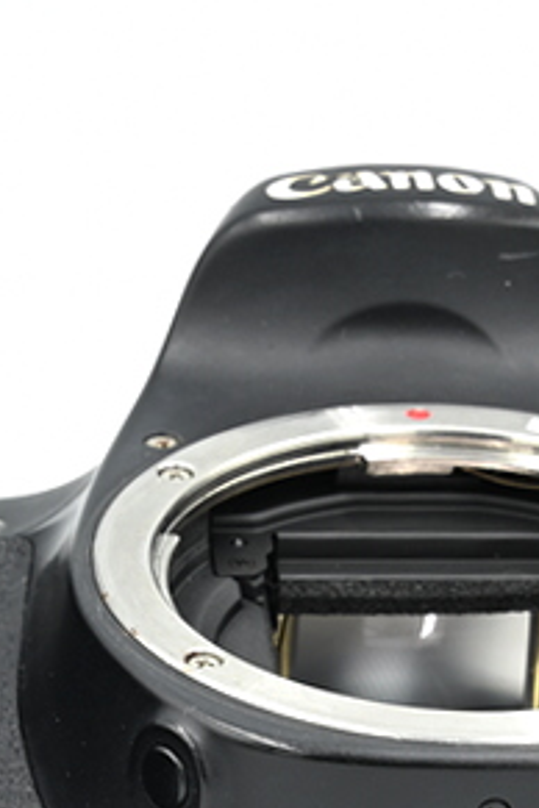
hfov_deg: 5.6
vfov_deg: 8.4
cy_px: 796
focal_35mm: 244
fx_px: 5479
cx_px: 292
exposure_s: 1/20
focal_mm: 75
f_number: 14
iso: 200
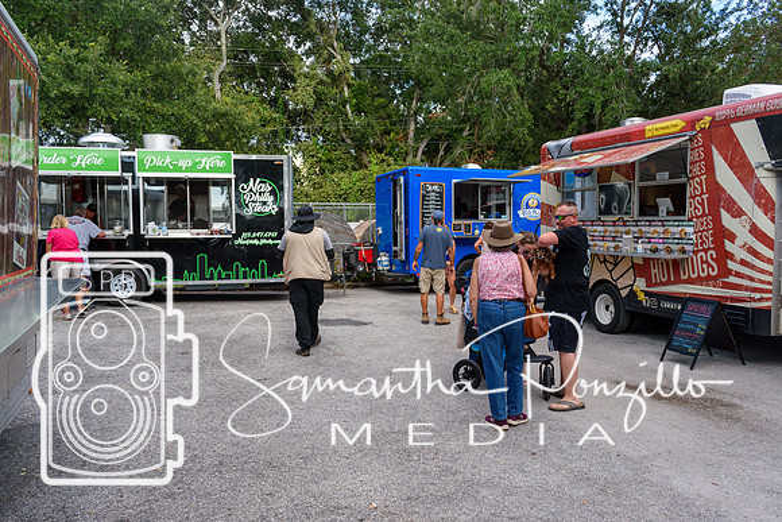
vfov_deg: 45.6
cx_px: 391
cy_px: 261
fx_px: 621
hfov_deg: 64.4
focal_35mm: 29
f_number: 8
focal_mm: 18
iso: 250
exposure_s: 1/250
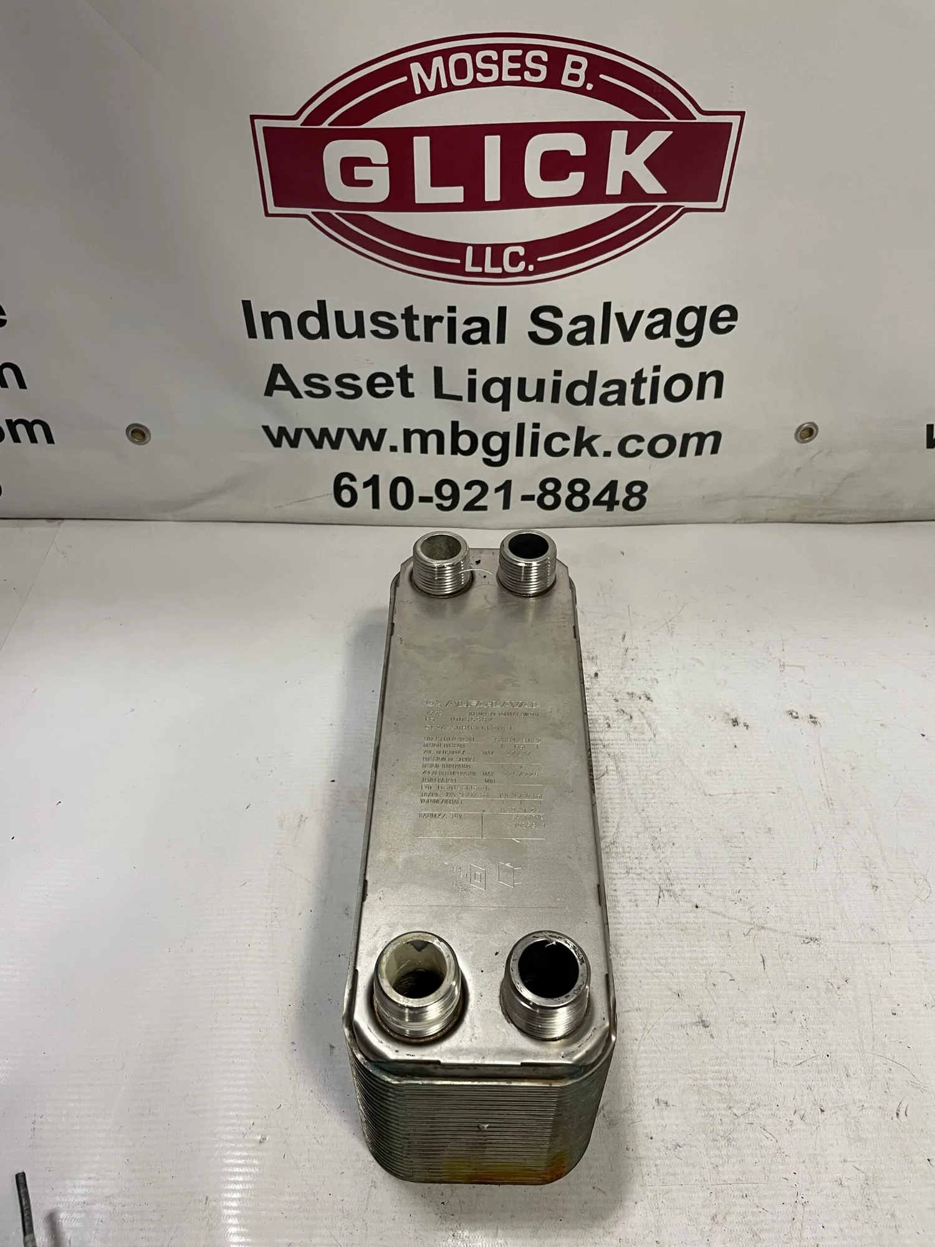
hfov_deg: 53.1
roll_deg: -4.3
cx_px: 468
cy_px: 624
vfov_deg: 67.3
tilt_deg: -44.9
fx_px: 936
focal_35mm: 26
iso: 100
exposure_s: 1/60
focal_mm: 4.2
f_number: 1.6
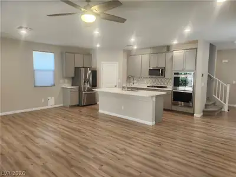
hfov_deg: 73.9
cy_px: 88
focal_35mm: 23
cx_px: 118
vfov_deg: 58.9
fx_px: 157
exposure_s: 1/120
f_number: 1.8
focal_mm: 5.54
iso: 250
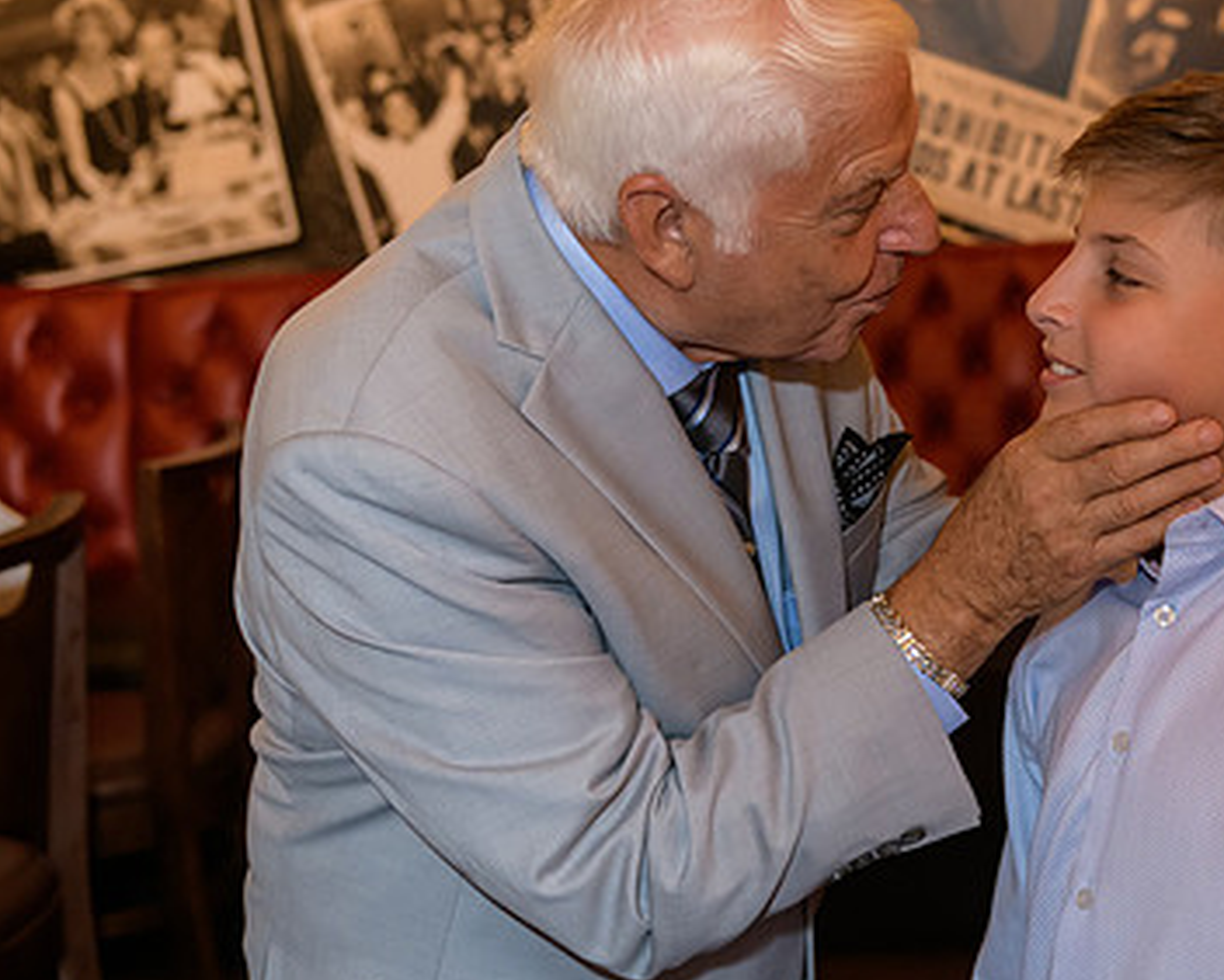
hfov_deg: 29.1
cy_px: 414
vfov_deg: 23.8
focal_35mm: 64
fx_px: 2320
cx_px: 915
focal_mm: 38
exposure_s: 1/125
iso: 1600
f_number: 3.2
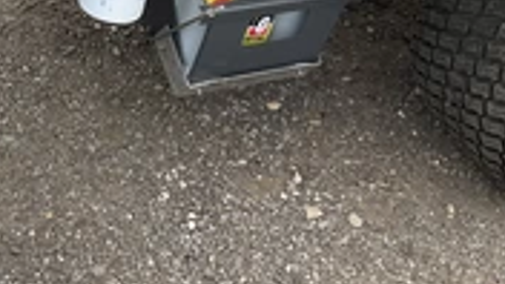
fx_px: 964
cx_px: 32
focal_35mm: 72
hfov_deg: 28.0
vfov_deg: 16.6
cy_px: 34
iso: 25
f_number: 1.8
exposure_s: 1/358
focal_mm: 3
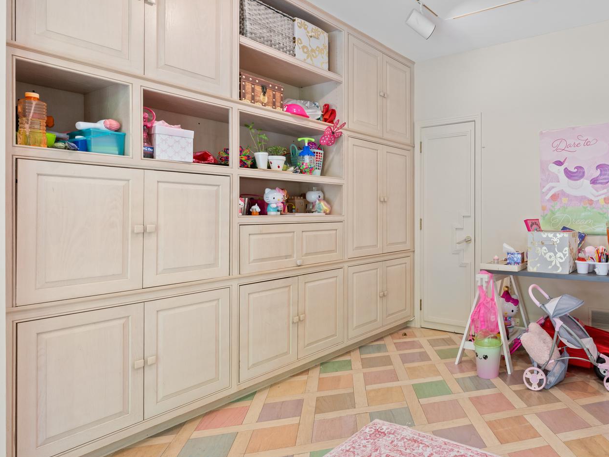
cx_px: 464
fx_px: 387
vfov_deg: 61.1
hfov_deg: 70.7
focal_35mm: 22
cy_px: 219
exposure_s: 1/4
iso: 320
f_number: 9
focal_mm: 14
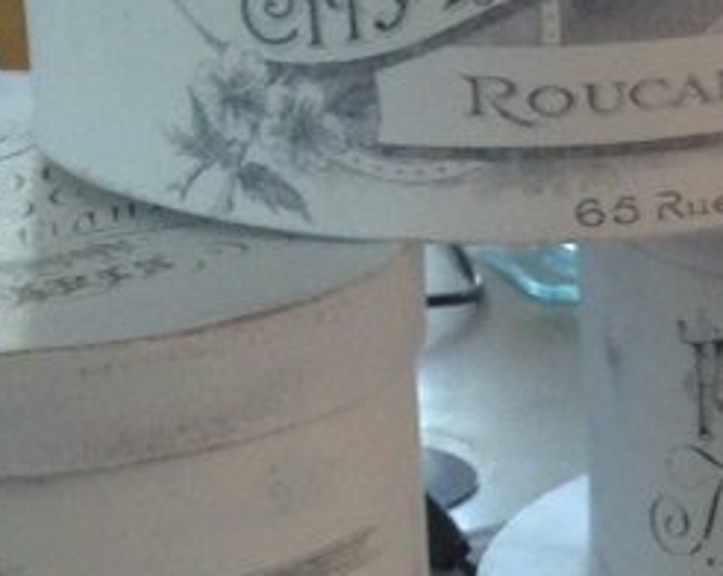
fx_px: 4850
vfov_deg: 6.6
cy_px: 1131
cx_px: 1511
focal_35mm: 227
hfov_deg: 8.1
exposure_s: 1/20
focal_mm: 4.28
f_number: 2.4
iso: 64
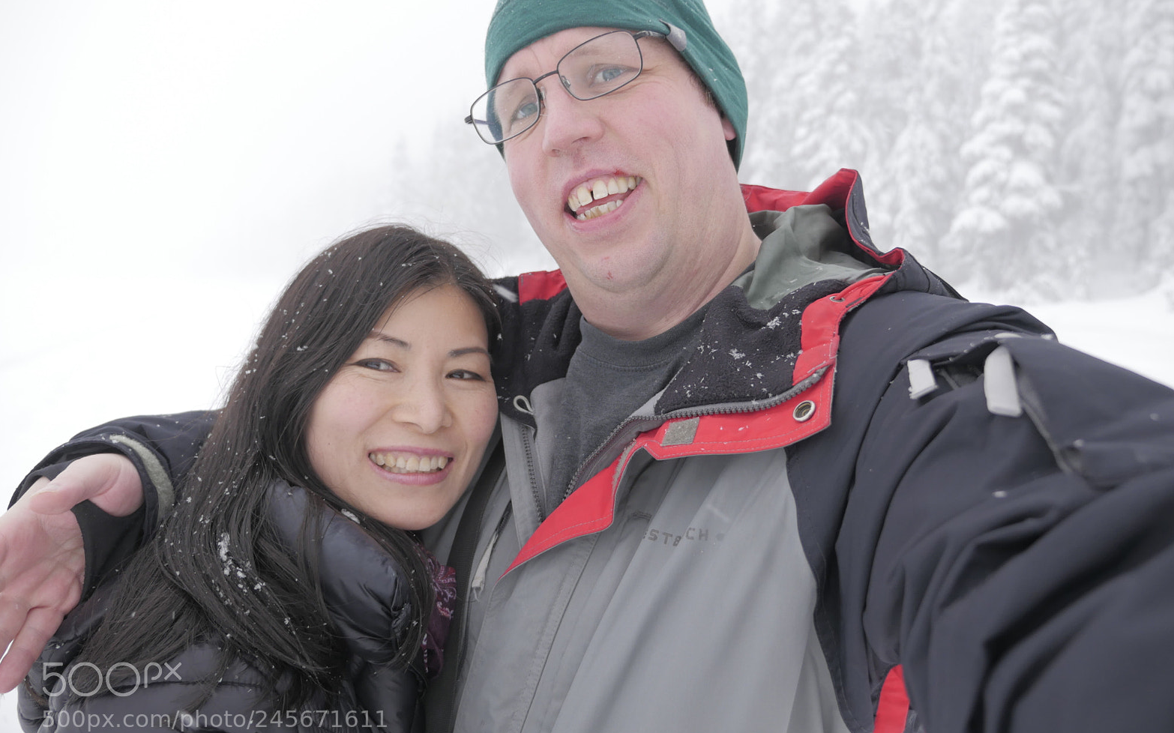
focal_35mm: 26
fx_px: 832
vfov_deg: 47.5
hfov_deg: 70.4
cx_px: 595
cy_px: 328
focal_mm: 12
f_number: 2.8
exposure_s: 1/200
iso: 200
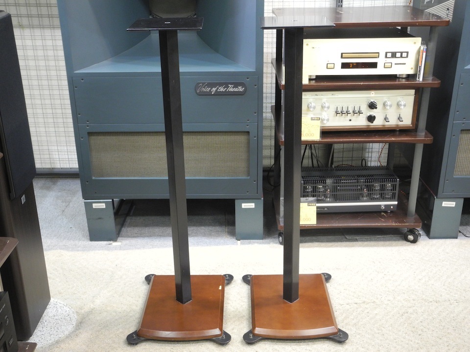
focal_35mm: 41
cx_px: 235
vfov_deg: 35.1
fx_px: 557
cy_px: 176
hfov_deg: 45.8
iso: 400
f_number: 3.2
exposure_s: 1/15.8
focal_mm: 8.8
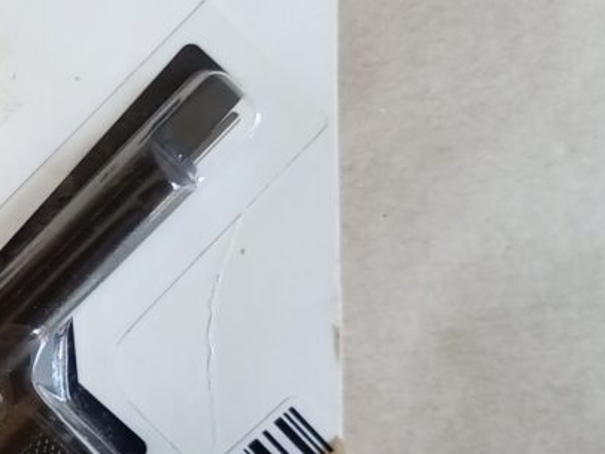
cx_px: -77
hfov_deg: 27.8
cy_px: 284
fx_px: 1102
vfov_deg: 23.3
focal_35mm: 63
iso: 452
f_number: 1.8
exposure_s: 1/25
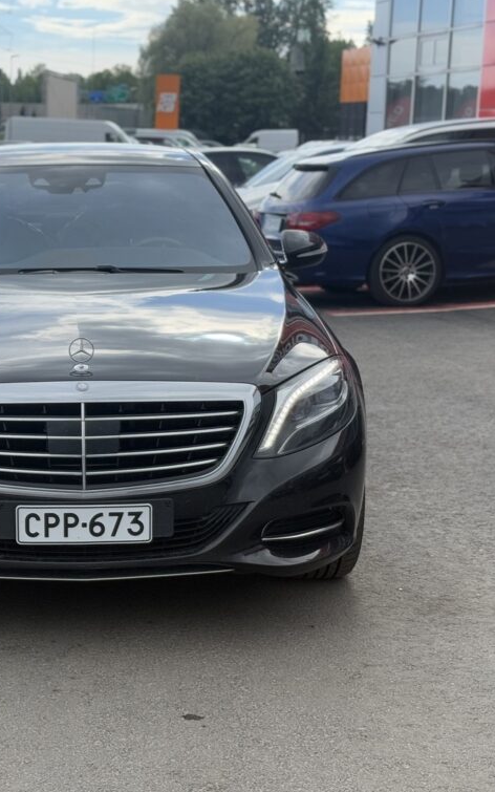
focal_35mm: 69
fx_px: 1489
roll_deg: -0.5
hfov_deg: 18.6
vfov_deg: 29.8
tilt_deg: -9.3
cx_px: 68
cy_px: 397
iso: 64
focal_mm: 6.76
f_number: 1.78
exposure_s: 1/1980
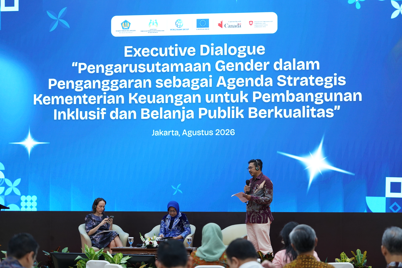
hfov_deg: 17.2
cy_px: 134
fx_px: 1329
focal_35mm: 119
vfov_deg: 11.5
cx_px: 201
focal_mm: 119
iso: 1250
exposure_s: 1/80
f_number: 4
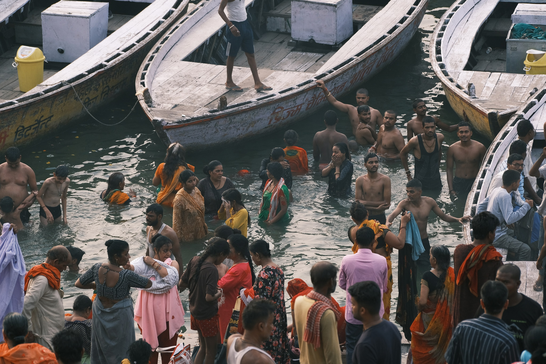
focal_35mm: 177
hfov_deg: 11.6
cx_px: 273
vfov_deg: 7.8
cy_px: 182
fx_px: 2684
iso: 400
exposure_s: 1/250
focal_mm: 118
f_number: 5
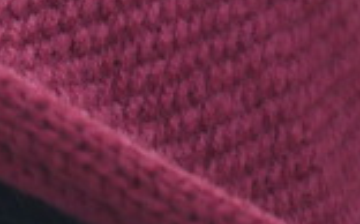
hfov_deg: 1.6
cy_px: 725
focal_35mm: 1296
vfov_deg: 1.0
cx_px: -648
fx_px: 12697
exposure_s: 1/200
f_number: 2.8
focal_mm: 93
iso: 500
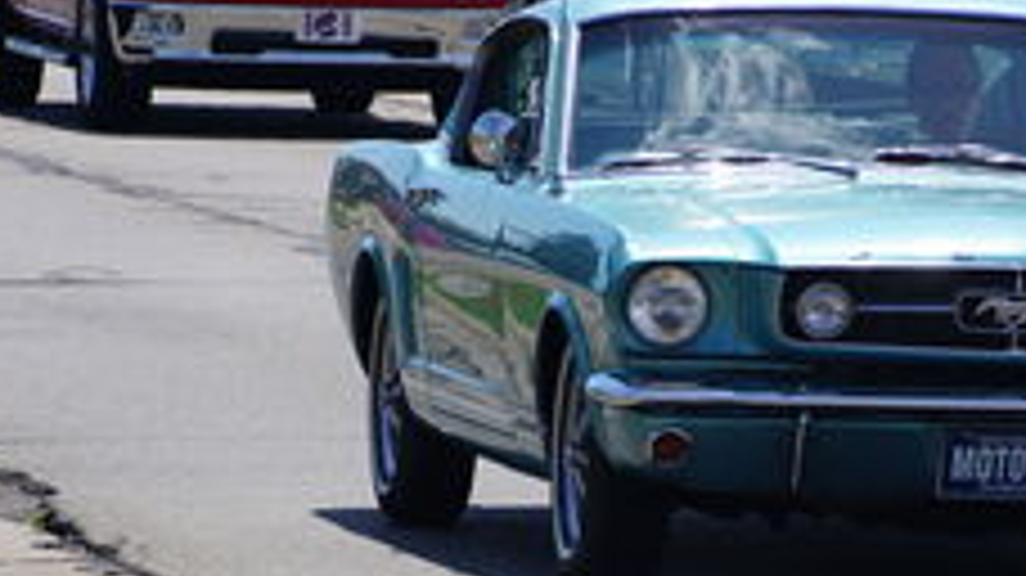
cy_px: 353
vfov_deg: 2.8
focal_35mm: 439
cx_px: 695
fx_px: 11938
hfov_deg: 4.9
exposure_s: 1/320
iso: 100
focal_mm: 160
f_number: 7.1
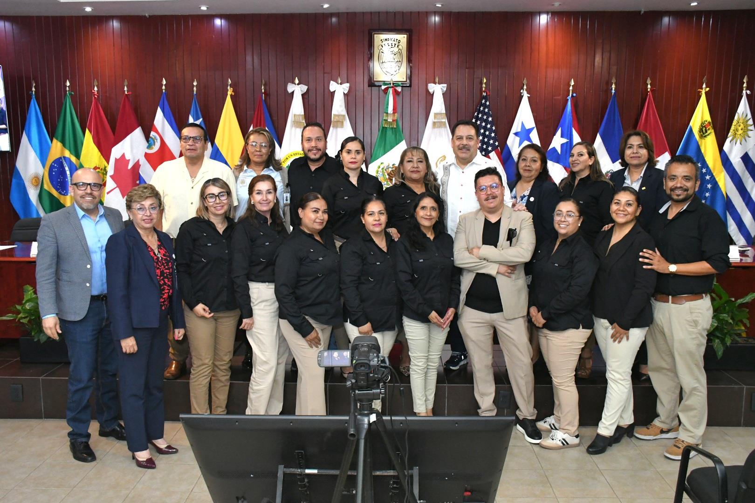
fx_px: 692
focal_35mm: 33
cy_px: 252
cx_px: 378
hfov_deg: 57.2
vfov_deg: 40.0
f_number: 5.6
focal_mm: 22
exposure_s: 1/125
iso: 4000
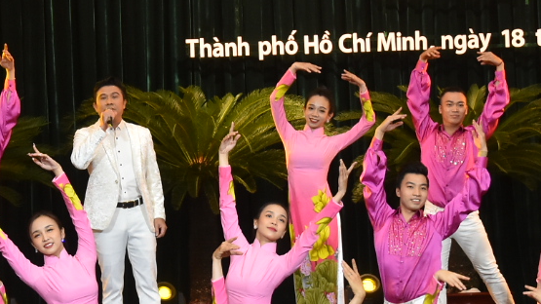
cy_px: 179
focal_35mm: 161
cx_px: 237
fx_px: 2302
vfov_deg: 7.6
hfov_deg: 13.4
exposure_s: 1/200
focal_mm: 35
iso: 1000
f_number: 6.3
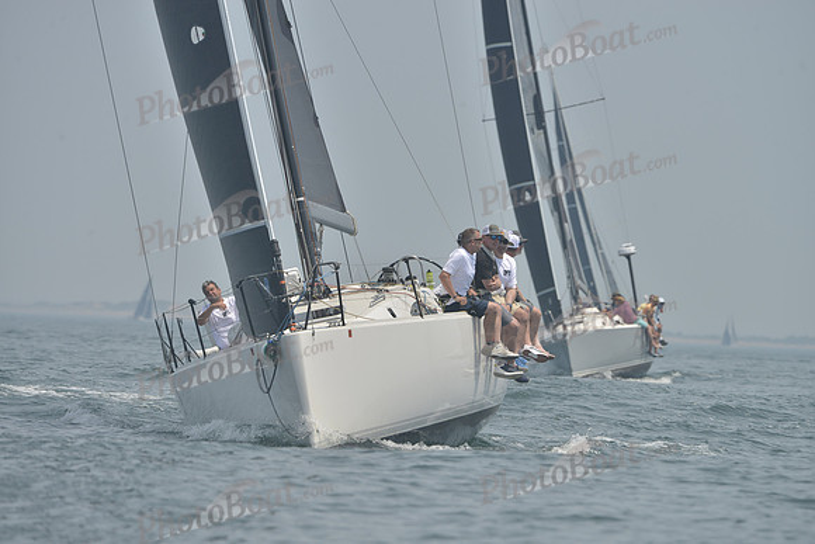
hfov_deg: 8.6
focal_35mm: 240
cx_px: 408
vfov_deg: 5.7
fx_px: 5434
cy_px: 272
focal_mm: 240
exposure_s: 1/1000
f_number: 9
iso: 280
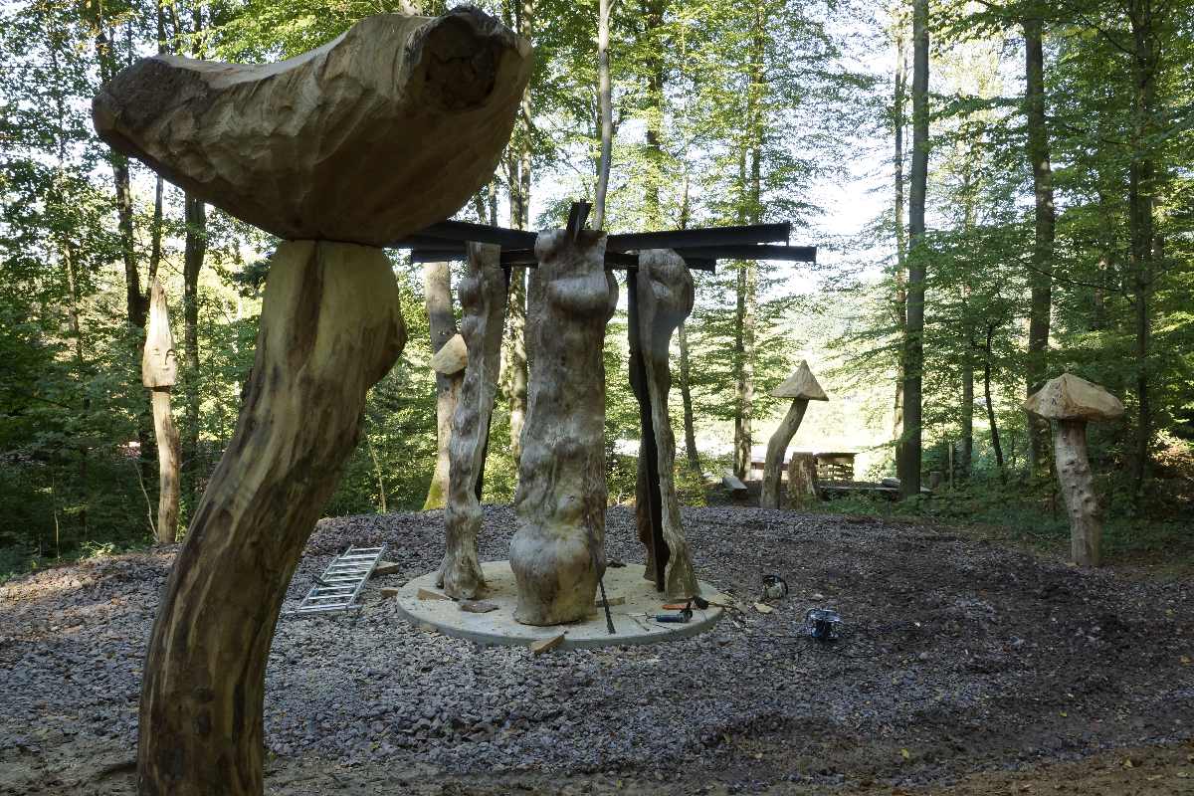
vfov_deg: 43.6
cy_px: 398
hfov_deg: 61.9
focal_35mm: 30
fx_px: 995
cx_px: 597
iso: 640
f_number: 10
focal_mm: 20
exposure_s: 1/60
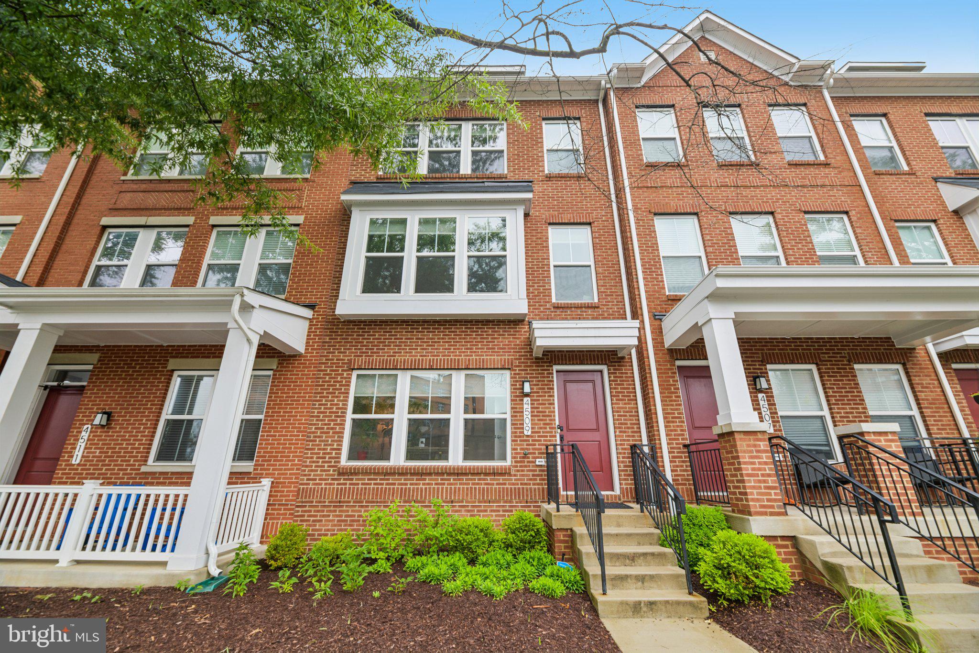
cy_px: 326
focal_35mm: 14
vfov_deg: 81.2
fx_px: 381
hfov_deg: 104.3
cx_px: 490
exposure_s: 1/40
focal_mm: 14
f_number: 8
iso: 100
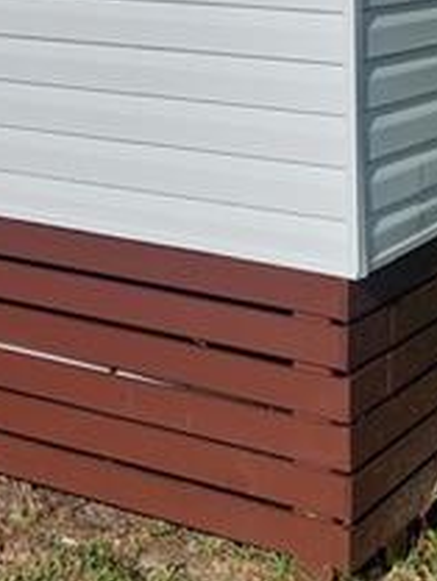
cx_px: 8
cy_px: -261
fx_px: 1480
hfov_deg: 16.5
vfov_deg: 19.7
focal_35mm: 88
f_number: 1.8
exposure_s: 1/4694
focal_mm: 5.23
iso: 40
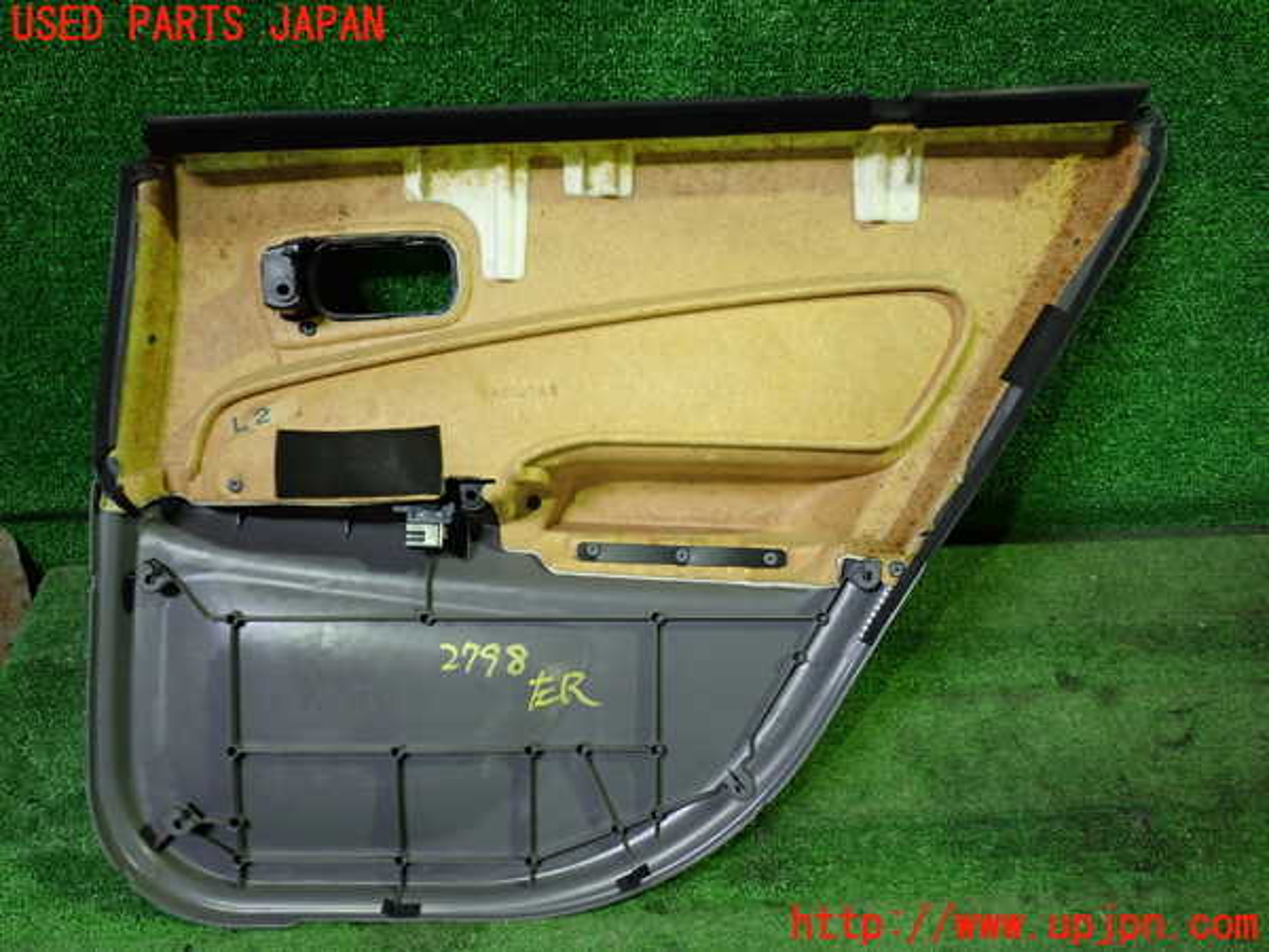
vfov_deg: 46.8
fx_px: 1100
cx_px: 634
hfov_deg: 60.0
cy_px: 476
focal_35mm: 30
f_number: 2.3
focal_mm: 5.4
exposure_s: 1/30
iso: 320
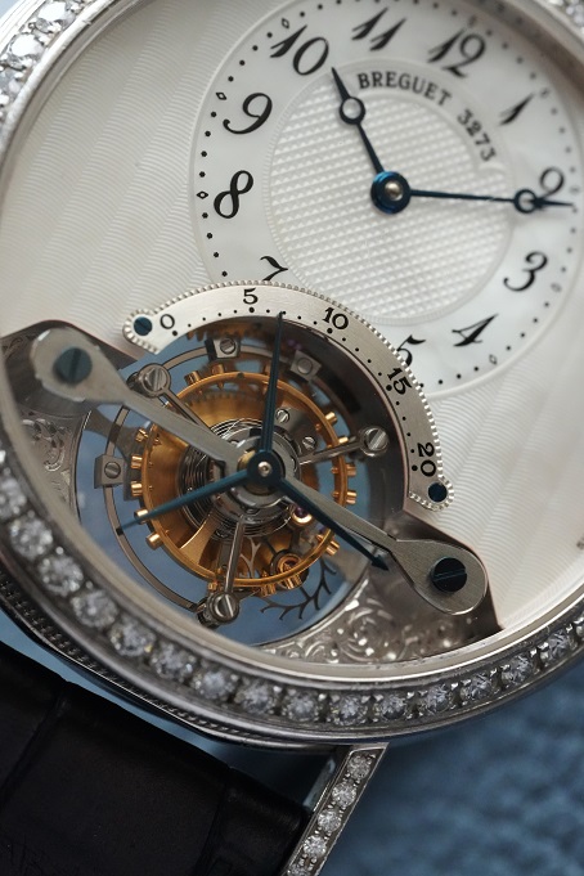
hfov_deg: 13.0
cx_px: 292
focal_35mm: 105
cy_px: 438
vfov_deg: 19.5
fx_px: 2555
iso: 12800
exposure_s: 1/250
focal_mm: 105
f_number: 9
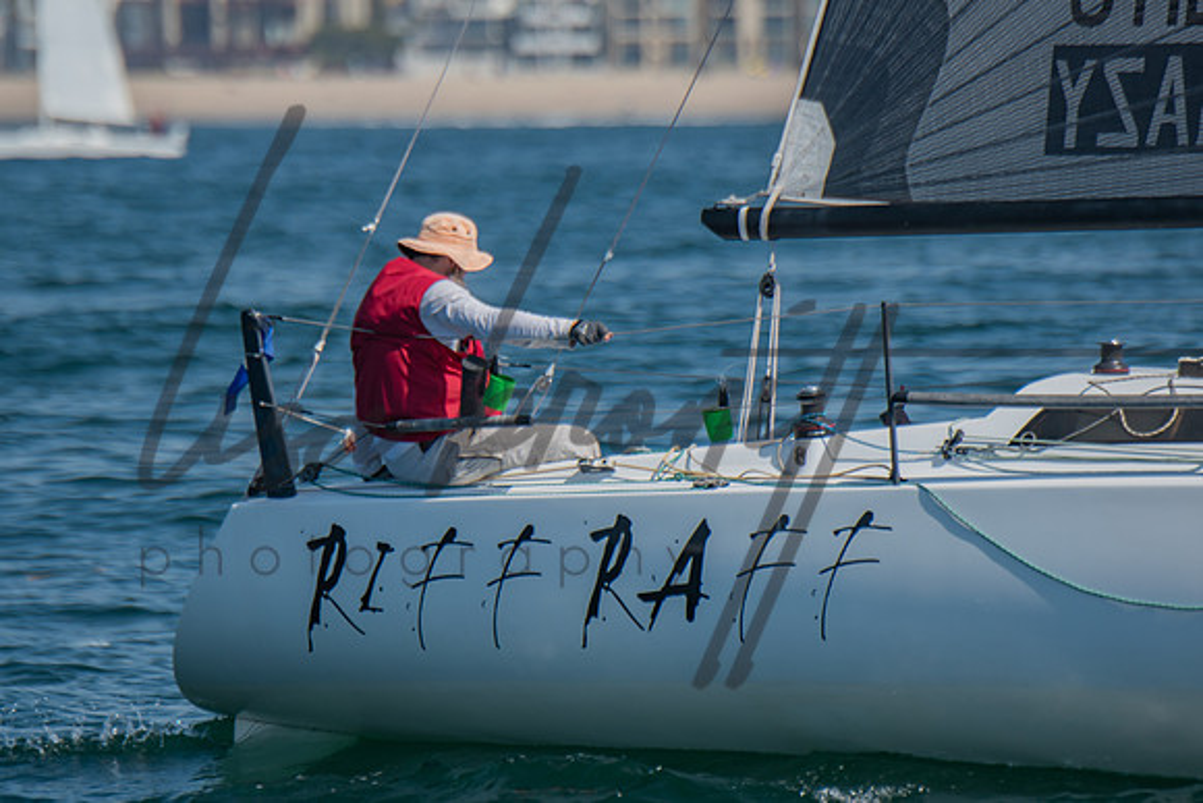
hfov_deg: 3.3
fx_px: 21136
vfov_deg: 2.2
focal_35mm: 632
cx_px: 583
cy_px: 402
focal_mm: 400
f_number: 5.6
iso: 100
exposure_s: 1/500
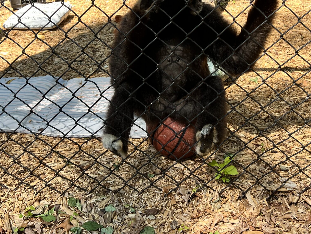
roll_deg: +0.8
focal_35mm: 44
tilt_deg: -21.3
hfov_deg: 42.9
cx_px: 173
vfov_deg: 32.0
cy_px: 47
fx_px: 395
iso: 50
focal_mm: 5.7
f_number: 1.5
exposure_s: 1/402
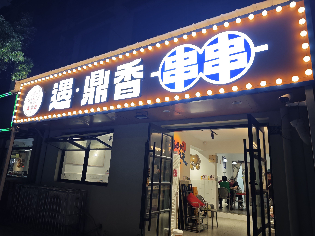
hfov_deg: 73.9
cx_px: 158
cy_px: 118
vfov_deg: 58.9
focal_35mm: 23
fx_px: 209
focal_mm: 6.55
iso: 64
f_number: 1.6
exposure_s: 1/100
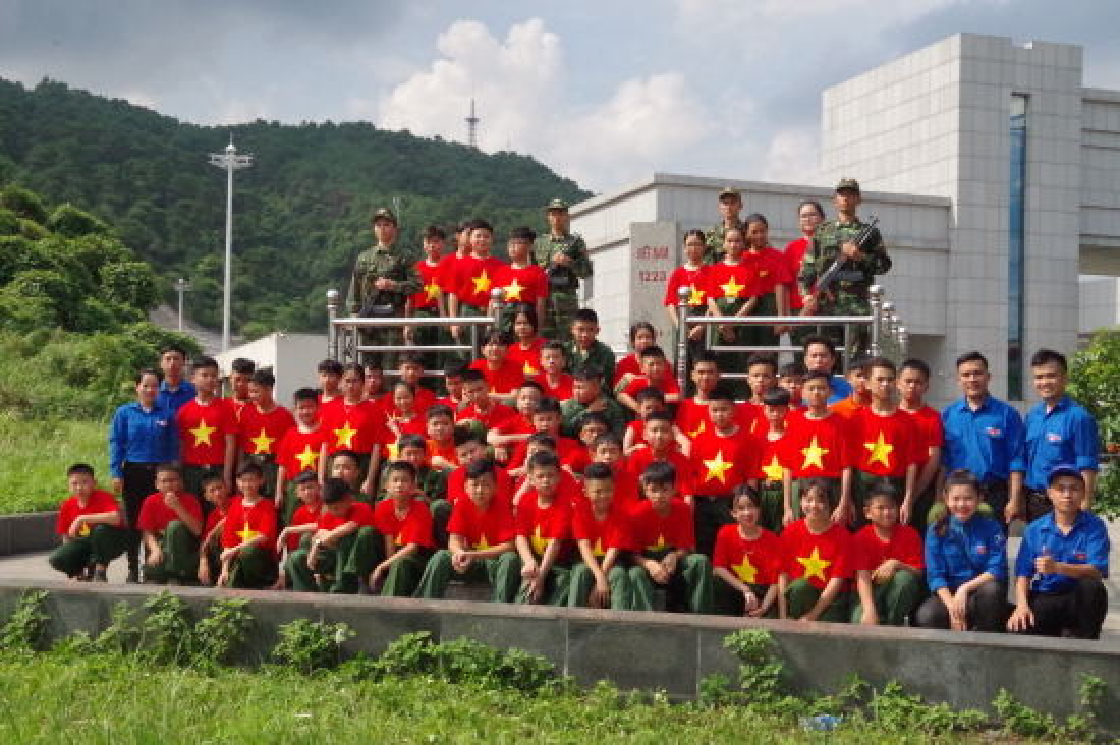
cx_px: 560
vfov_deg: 31.9
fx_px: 1306
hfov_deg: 46.4
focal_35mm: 42
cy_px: 372
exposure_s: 1/4000
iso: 6400
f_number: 13
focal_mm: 28
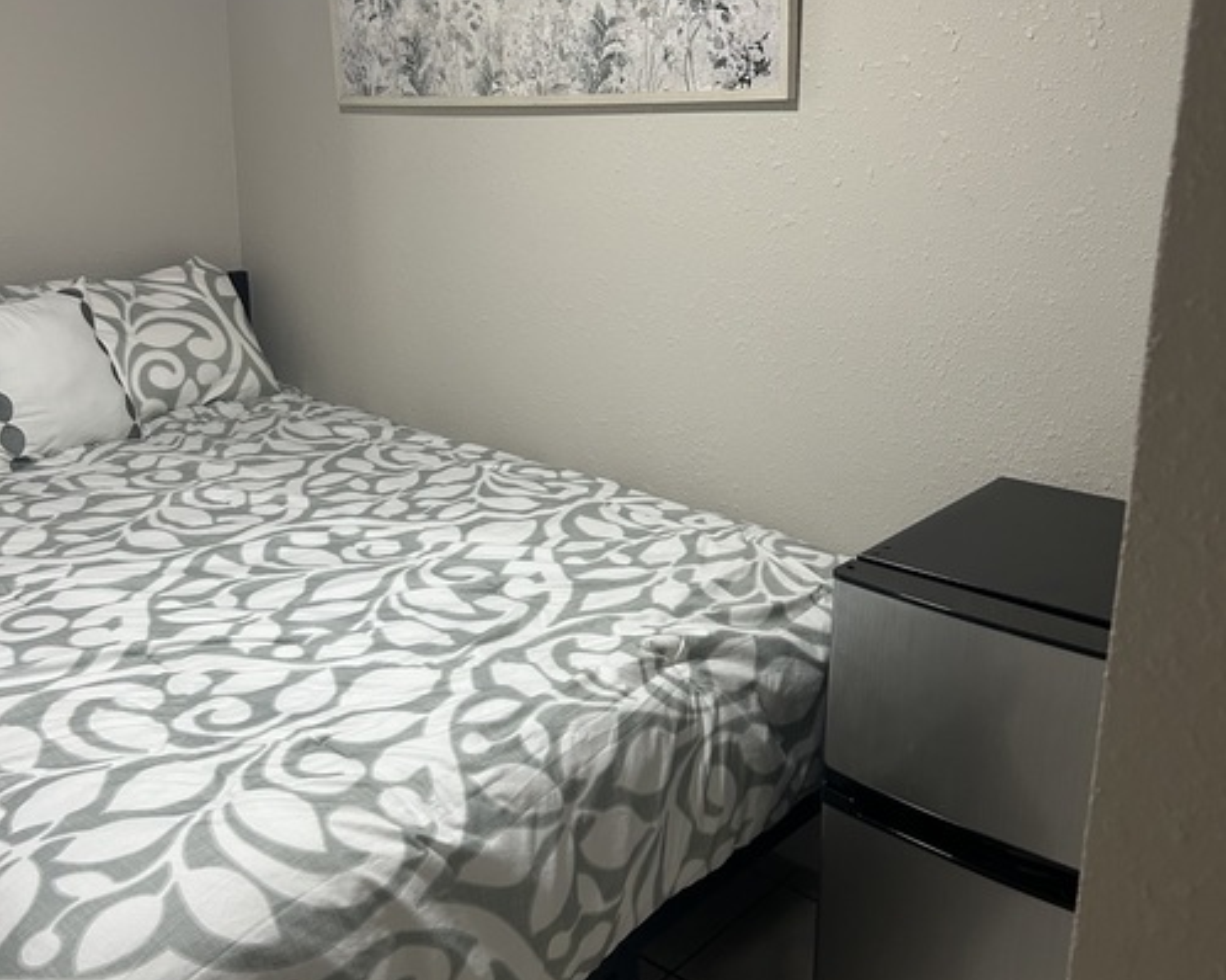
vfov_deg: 43.2
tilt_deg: -15.2
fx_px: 1233
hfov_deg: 52.9
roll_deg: -1.2
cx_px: 613
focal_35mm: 34
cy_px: 400
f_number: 1.5
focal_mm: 5.7
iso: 250
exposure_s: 1/60
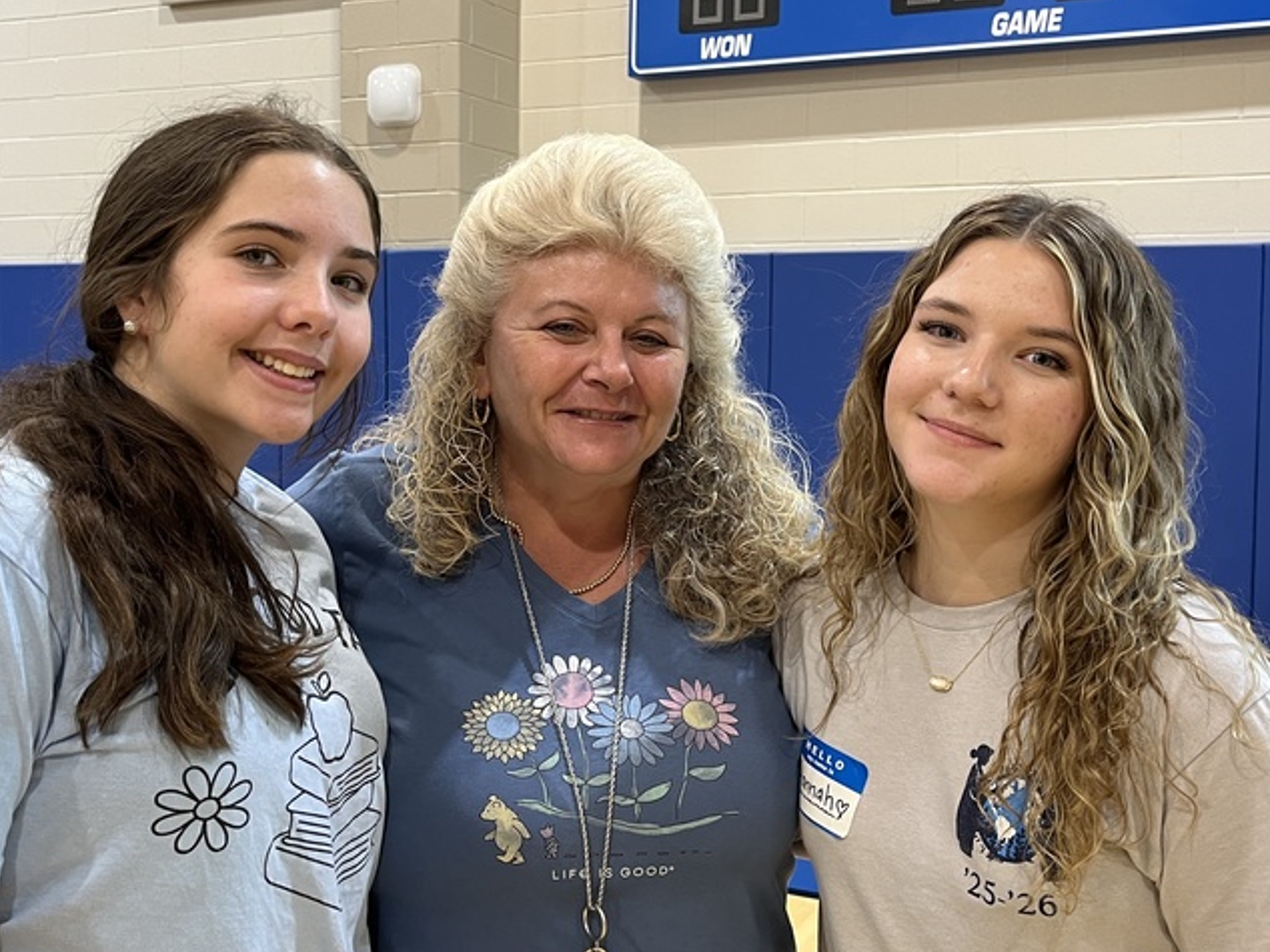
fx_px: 1540
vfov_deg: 34.3
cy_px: 435
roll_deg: -0.8
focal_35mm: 42
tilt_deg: -2.9
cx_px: 589
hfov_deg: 44.8
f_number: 1.6
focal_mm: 5.1
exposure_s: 1/60
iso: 80
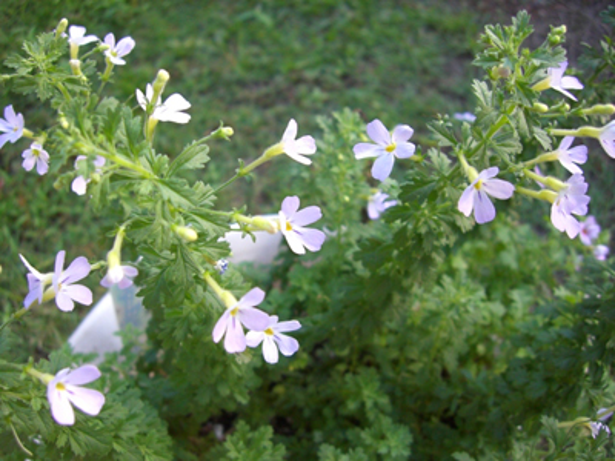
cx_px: 308
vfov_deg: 37.7
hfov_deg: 49.0
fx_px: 675
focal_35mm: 38
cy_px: 230
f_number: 2.7
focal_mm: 6.2
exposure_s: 1/60
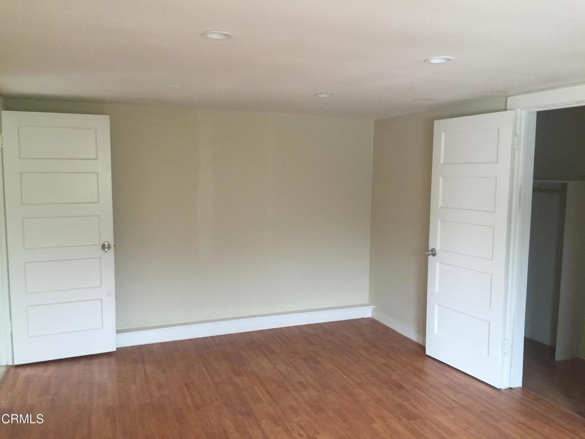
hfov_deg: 61.7
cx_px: 292
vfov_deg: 48.2
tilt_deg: -4.9
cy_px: 220
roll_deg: -1.5
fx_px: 490
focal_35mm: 29
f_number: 2.2
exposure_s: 1/30
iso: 64
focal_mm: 4.15
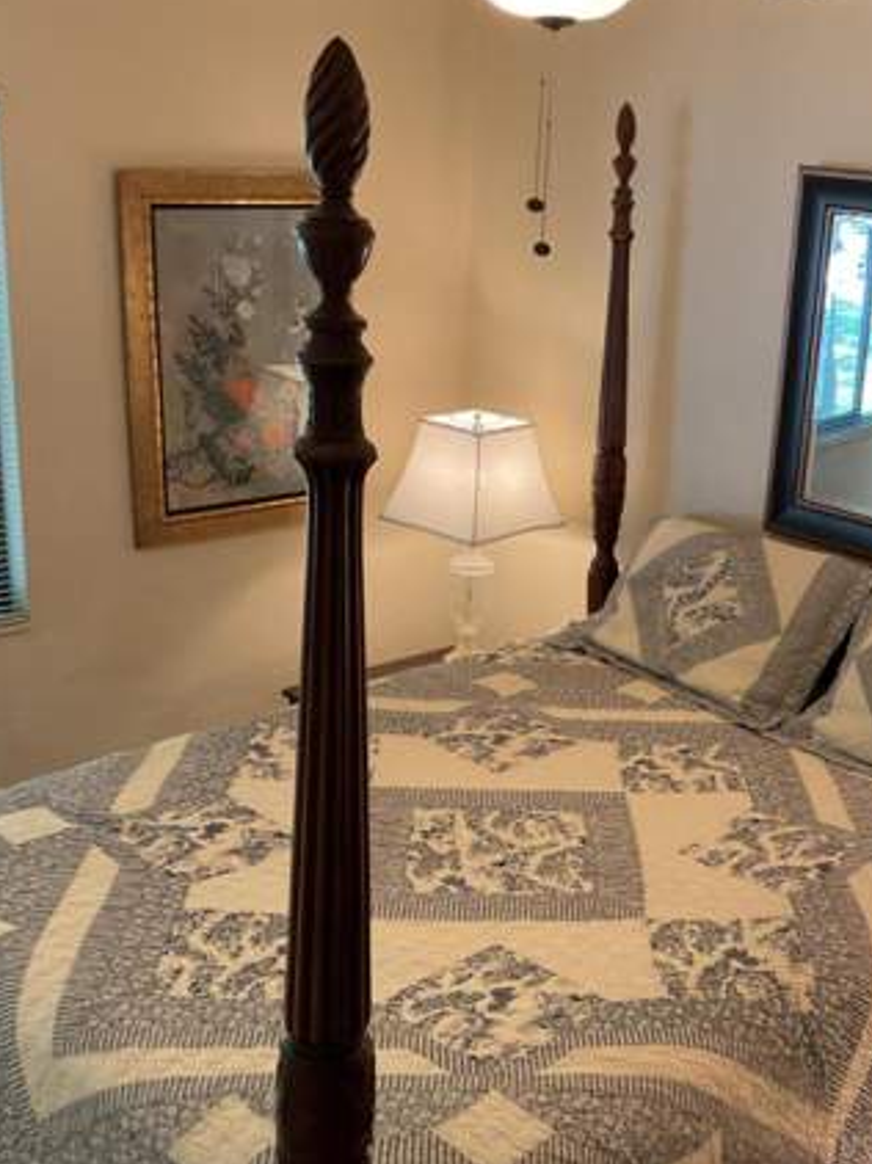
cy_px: 690
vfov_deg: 42.8
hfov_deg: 32.5
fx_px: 1479
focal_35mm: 44
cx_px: 604
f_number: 1.8
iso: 125
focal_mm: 3
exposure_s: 1/60
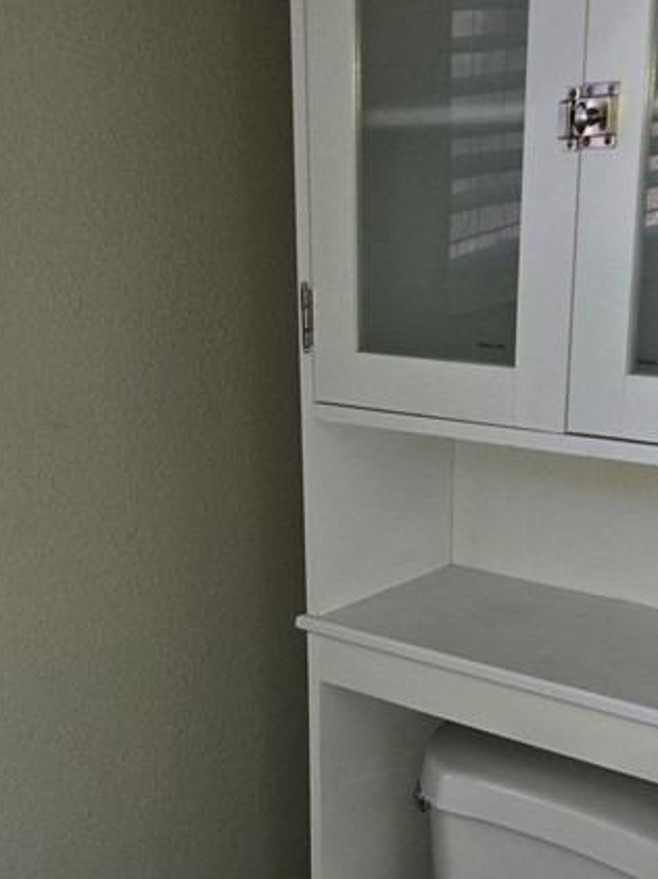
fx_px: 1421
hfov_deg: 25.8
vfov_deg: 32.9
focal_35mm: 56
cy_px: 762
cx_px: 171
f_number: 1.8
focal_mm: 5.4
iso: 80
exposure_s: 1/60
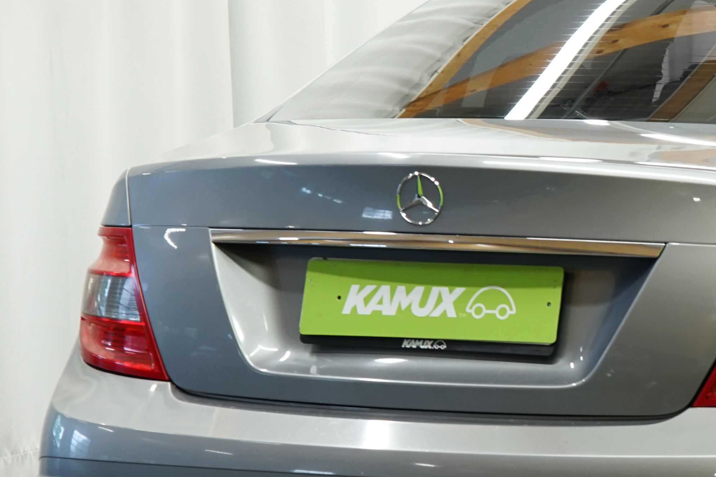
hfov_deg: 10.8
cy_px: 282
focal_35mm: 187
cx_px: 821
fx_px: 3719
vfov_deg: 7.3
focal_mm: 72
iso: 500
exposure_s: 1/15
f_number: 5.6
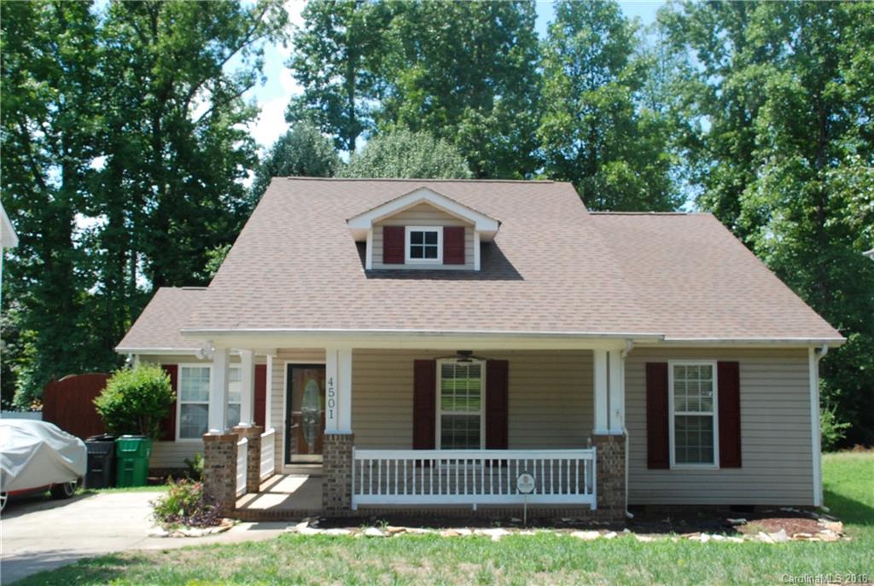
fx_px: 949
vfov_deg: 34.3
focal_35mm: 39
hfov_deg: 49.5
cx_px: 437
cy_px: 293
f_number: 11
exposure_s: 1/400
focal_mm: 26
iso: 800
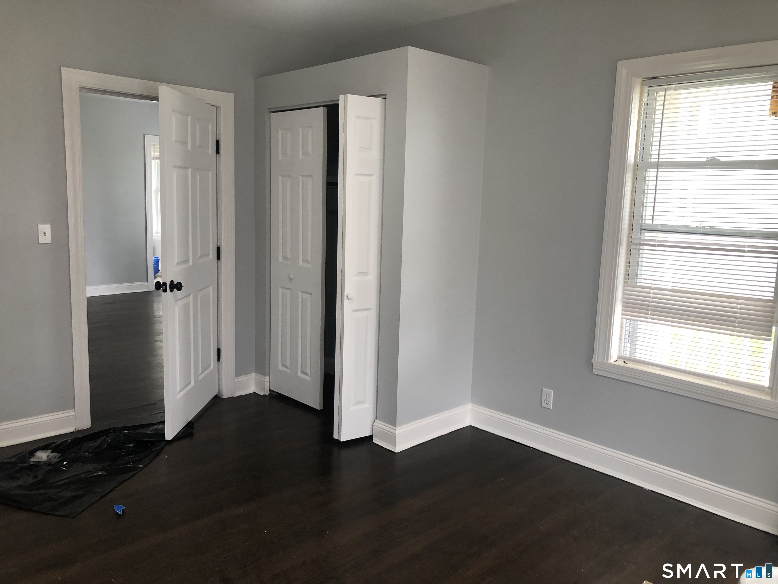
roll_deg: -0.9
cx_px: 389
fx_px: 629
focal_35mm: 28
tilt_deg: -8.5
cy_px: 292
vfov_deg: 49.7
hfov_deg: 63.4
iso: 32
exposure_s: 1/30
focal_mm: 4
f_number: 1.8
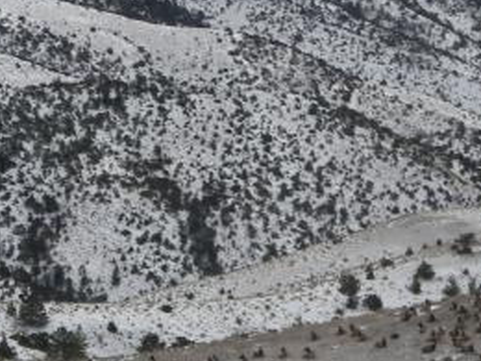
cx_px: 361
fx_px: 2835
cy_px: 361
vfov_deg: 7.3
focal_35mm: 204
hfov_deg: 9.7
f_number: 7.8
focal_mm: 13.8
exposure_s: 1/160
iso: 64
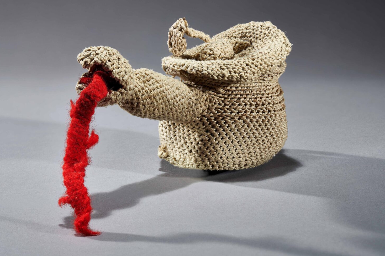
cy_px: 124
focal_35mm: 89
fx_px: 952
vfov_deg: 15.4
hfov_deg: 22.9
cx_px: 186
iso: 50
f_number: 13
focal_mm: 85
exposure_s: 1/125
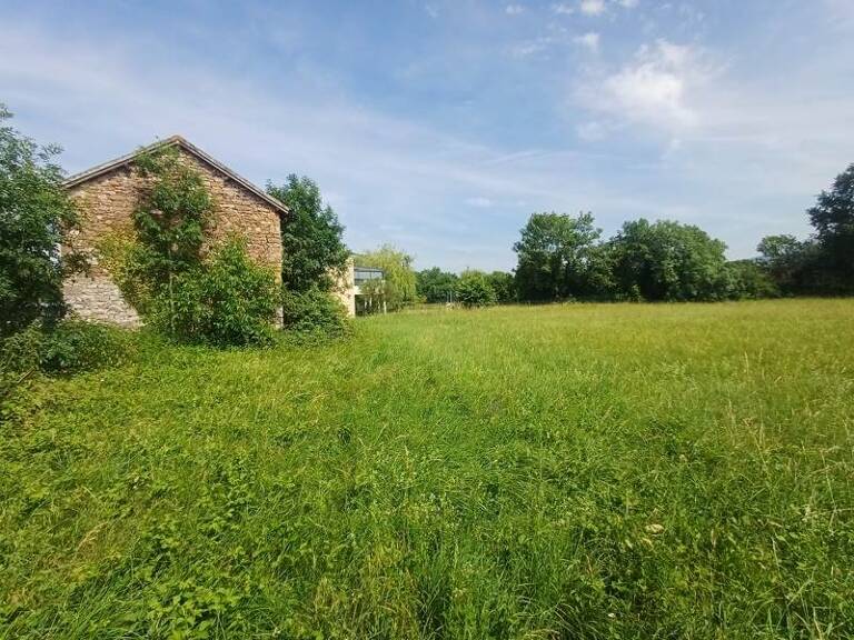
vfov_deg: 78.1
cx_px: 427
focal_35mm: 16
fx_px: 395
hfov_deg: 94.5
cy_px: 320
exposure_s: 1/928
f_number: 2.2
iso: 40
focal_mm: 1.64
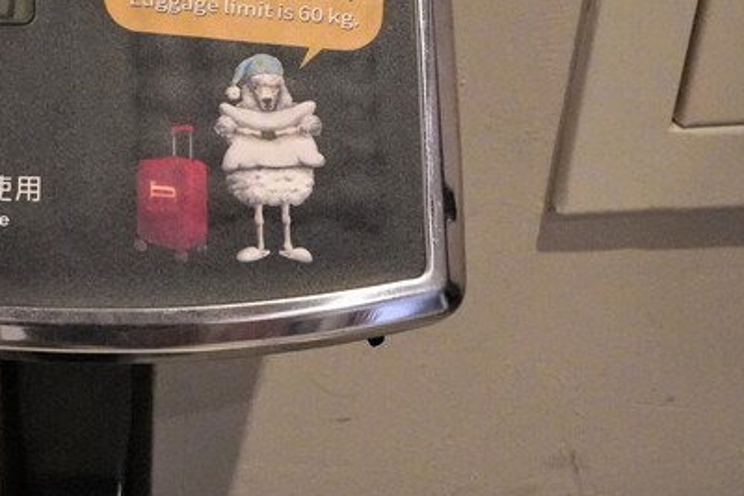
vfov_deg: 18.0
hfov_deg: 25.8
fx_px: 1550
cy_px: 79
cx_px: 30
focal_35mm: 75
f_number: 4
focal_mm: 20
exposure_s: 1/100
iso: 6400
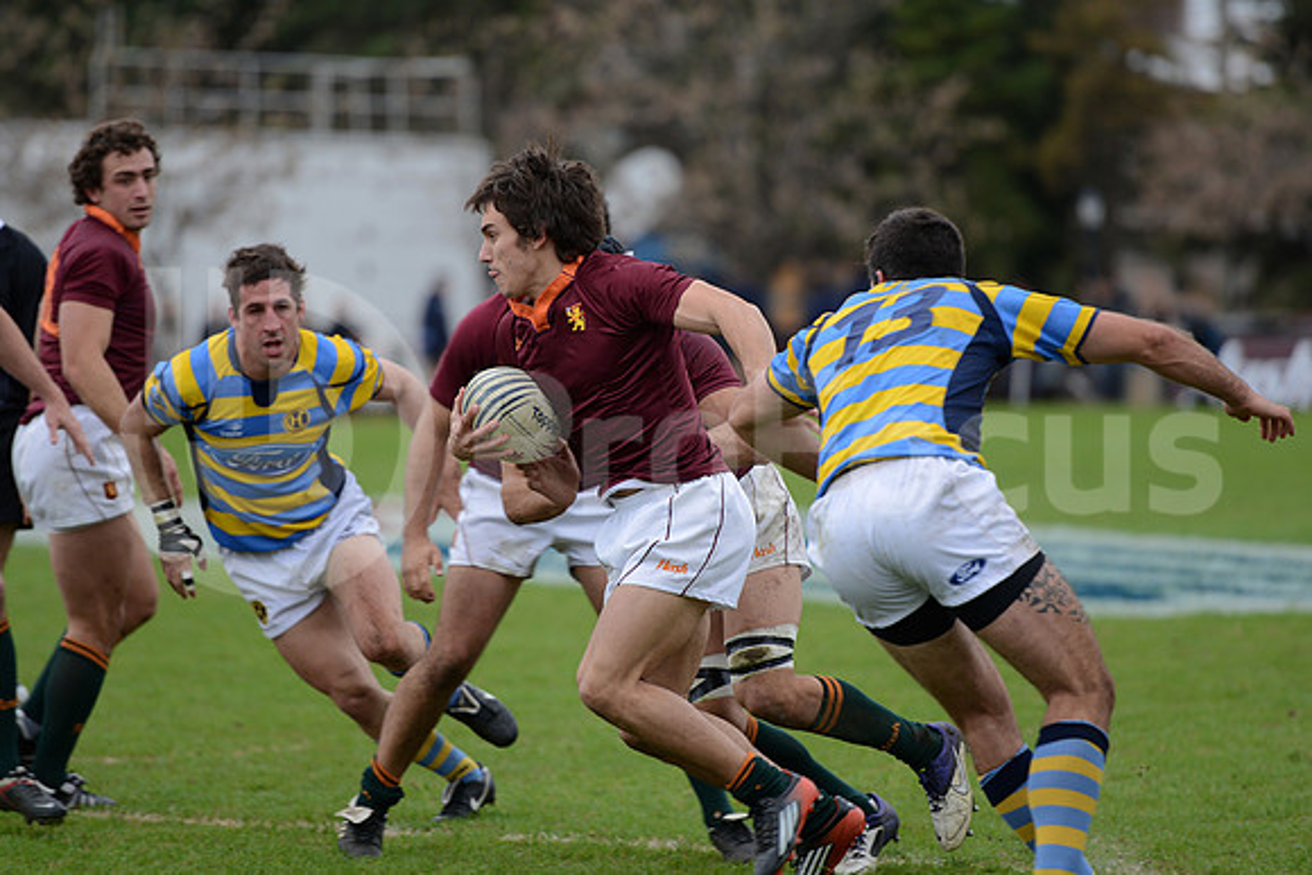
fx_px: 7108
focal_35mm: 195
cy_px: 438
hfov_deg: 10.5
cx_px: 656
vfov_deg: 7.0
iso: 400
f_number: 2.8
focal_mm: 195
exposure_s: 1/500
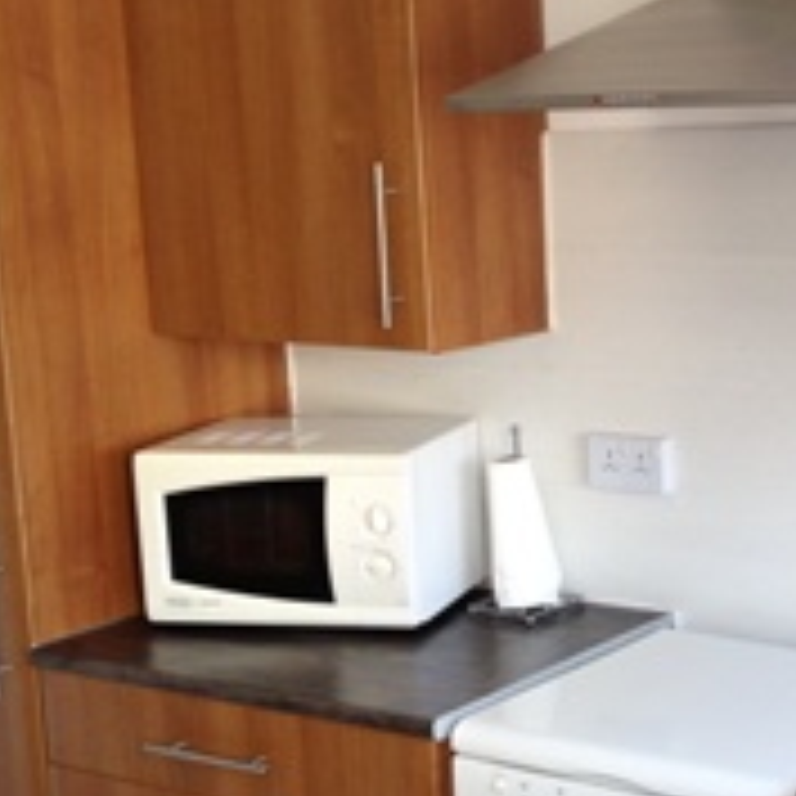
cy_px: 418
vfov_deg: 23.4
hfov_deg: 22.7
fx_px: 1925
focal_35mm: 74
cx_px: 733
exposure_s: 1/40
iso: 50
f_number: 2.4
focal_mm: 4.13
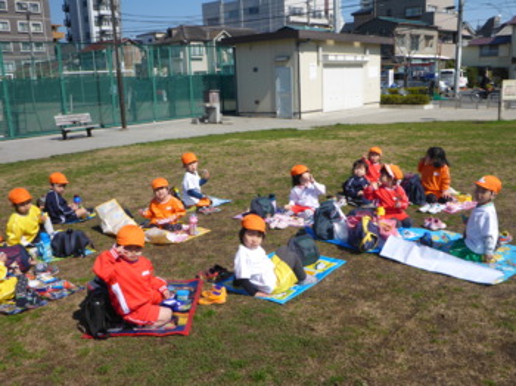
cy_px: 193
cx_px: 258
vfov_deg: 41.7
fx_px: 506
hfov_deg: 54.0
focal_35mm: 34
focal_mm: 6
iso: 100
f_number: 3.7
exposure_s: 1/1300
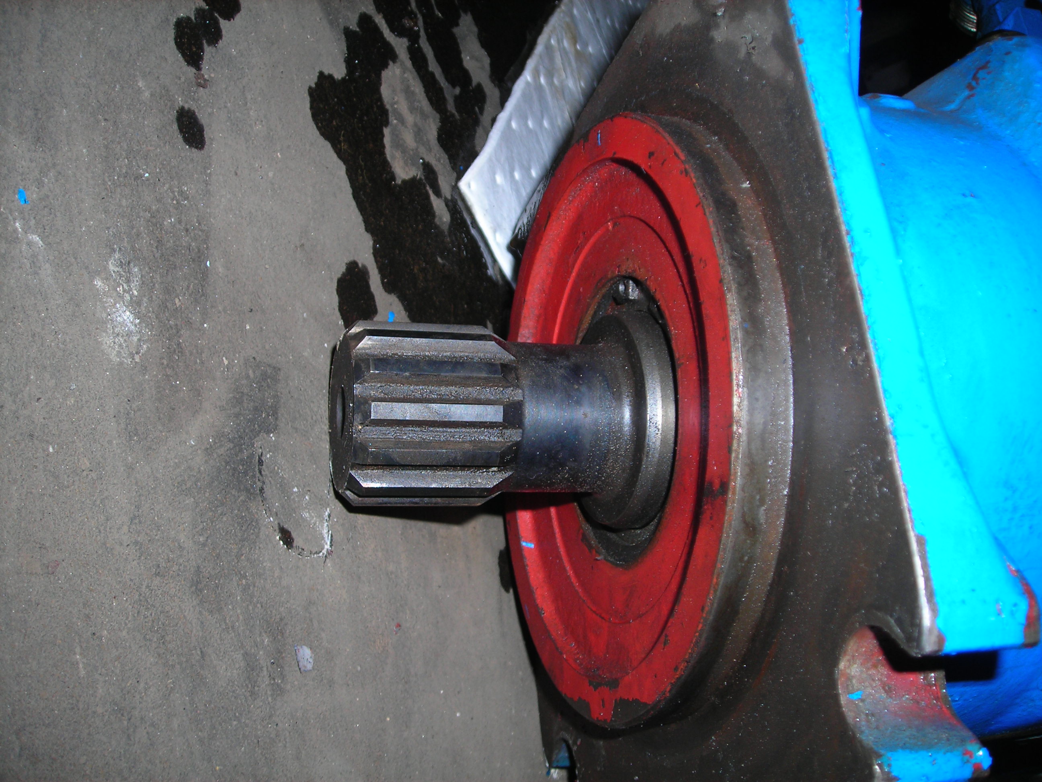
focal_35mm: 38
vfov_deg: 37.7
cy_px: 391
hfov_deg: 49.0
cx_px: 521
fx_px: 1144
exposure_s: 1/60.1
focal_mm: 6.3
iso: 50
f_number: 6.4
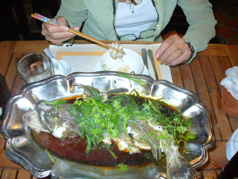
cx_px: 119
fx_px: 254
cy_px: 90
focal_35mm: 37
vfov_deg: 38.7
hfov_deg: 50.1
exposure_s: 1/8
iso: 100
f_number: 2.8
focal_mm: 6.1
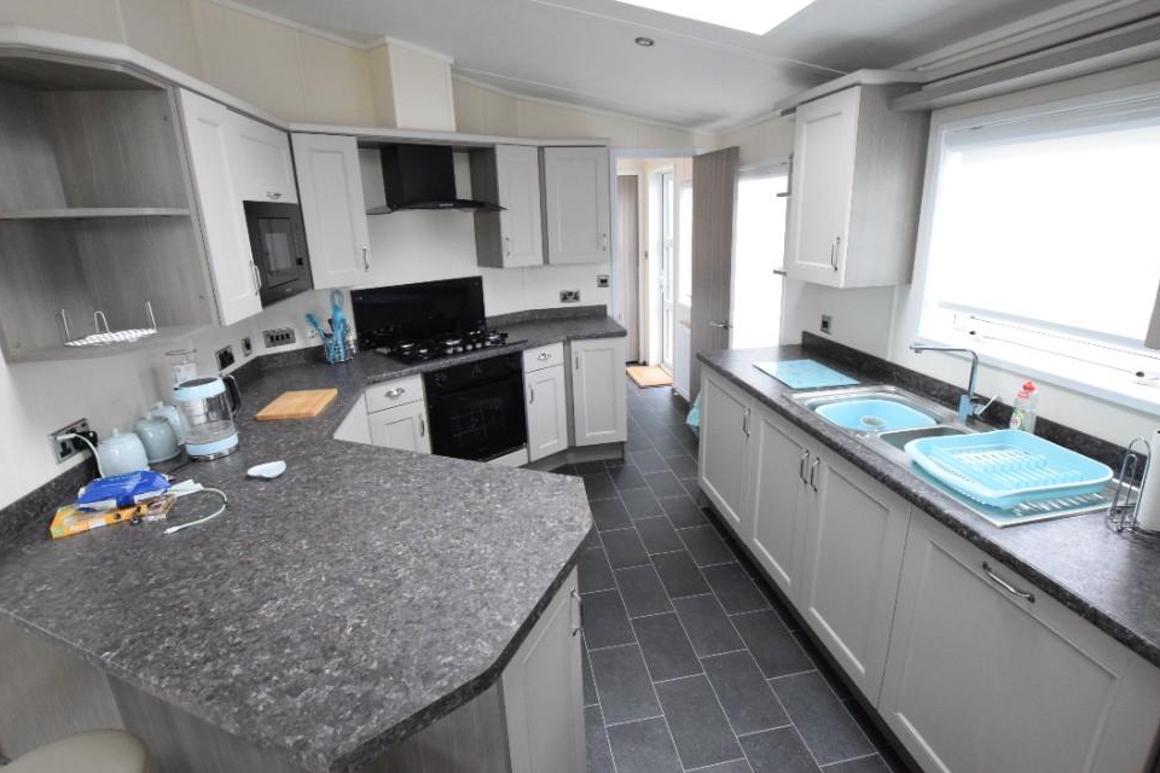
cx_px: 586
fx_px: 516
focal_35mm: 16
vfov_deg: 73.7
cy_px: 364
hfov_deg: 96.7
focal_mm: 10
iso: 3200
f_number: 6.3
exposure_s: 1/160
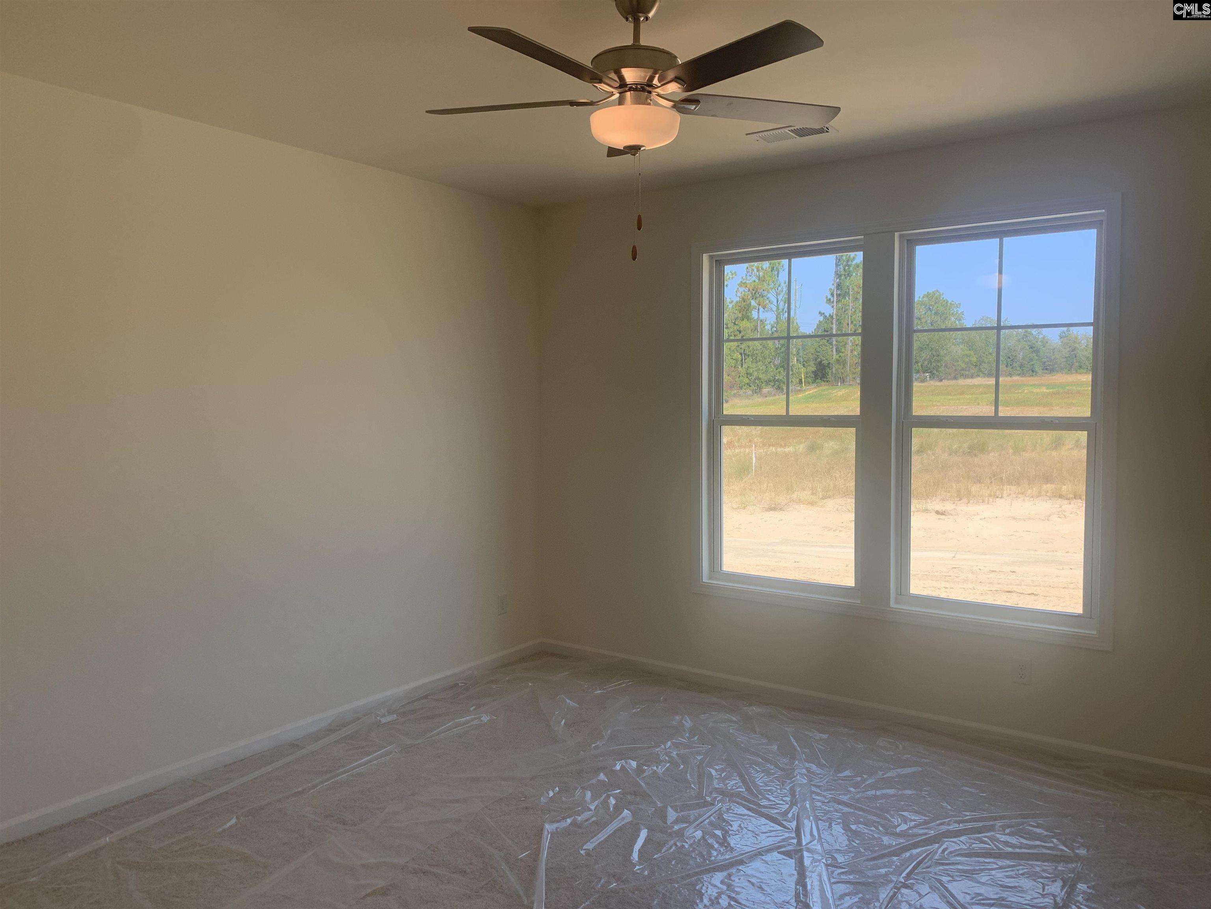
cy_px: 454
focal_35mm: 26
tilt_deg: -3.8
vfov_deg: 53.1
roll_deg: +1.7
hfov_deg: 67.3
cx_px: 606
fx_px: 910
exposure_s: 1/369
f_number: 1.8
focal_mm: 4.25
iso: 25
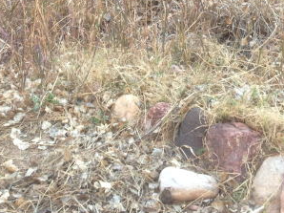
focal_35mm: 94
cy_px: -72
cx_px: 111
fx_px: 771
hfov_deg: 20.8
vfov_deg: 14.9
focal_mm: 4.28
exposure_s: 1/120
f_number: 2.4
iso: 80
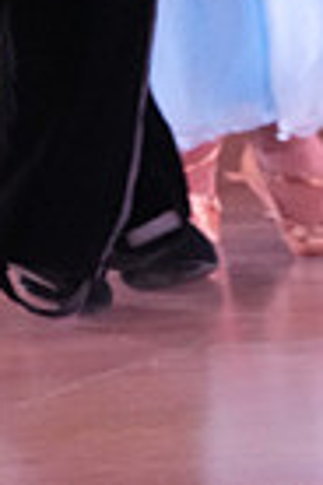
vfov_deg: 3.2
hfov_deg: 2.2
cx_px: 388
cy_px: -524
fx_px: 8532
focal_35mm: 634
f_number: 7.1
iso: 8000
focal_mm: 101
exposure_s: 1/320
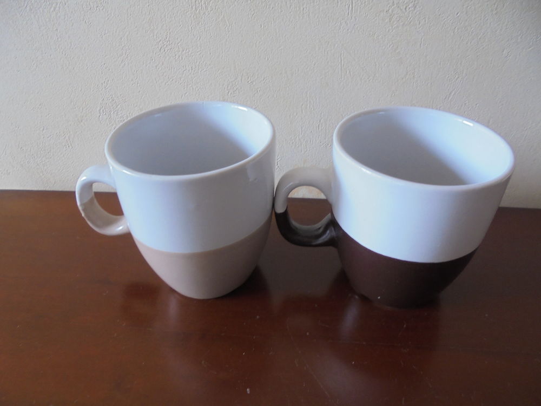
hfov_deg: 67.3
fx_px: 406
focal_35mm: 26
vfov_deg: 53.1
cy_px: 203
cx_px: 270
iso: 200
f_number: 3.5
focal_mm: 4.6
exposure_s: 1/30
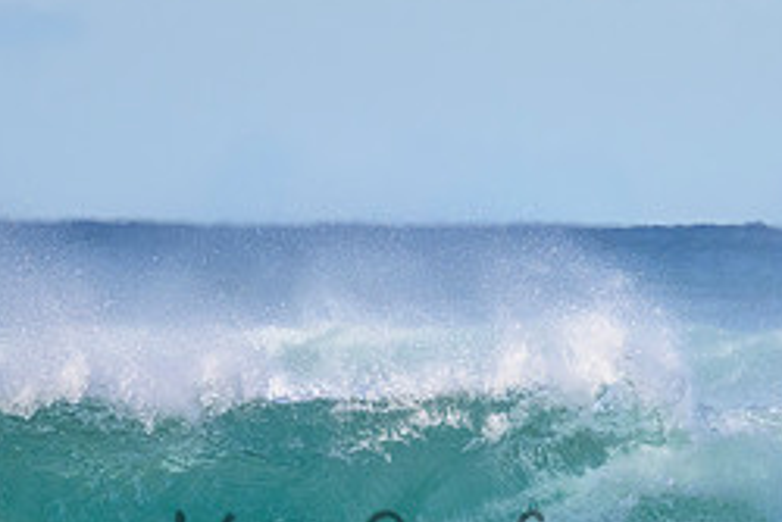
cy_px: 533
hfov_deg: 1.1
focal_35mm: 1936
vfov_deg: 0.7
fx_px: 42077
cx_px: 497
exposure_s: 1/2000
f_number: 11
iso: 1800
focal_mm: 800
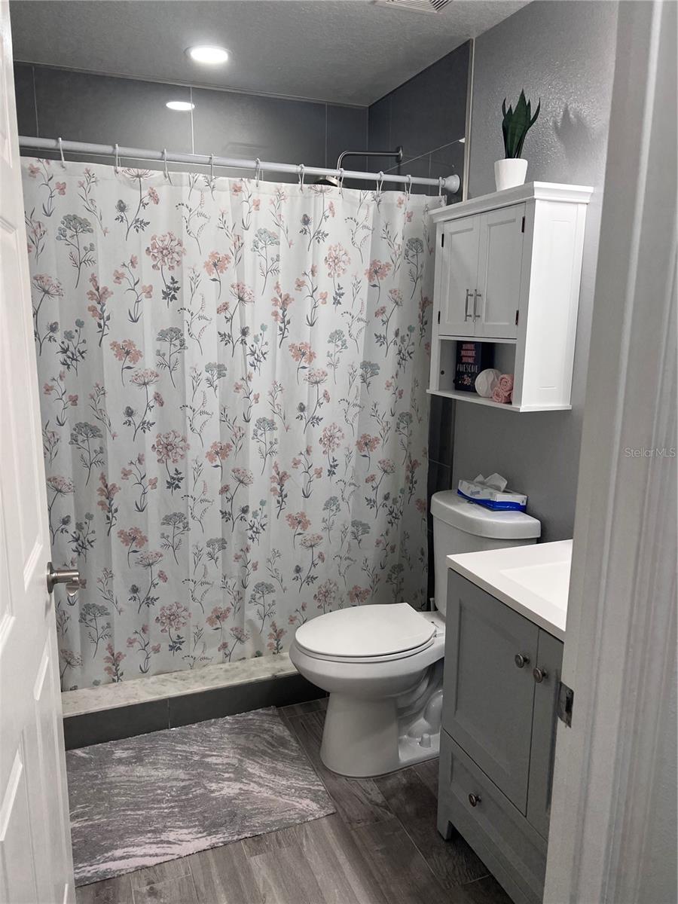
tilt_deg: -11.9
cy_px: 452
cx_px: 339
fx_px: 679
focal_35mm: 26
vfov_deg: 67.3
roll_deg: -0.4
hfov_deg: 53.1
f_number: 1.5
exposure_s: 1/133
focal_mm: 5.7
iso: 64
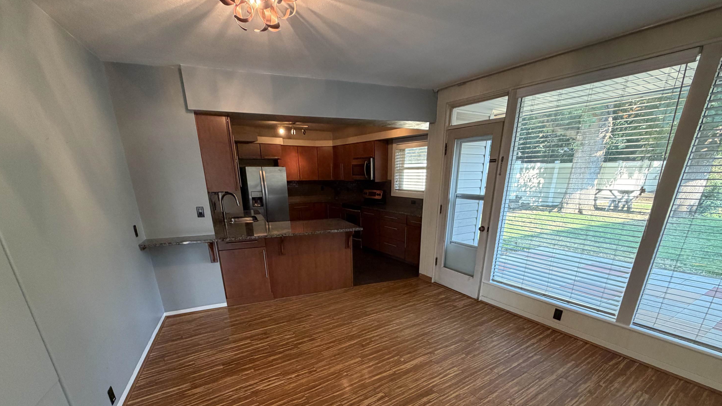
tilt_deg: -20.3
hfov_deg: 99.4
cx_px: 361
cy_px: 282
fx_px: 306
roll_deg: +0.4
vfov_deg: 64.7
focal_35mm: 16
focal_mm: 2.22
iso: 250
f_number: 2.2
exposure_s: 1/60
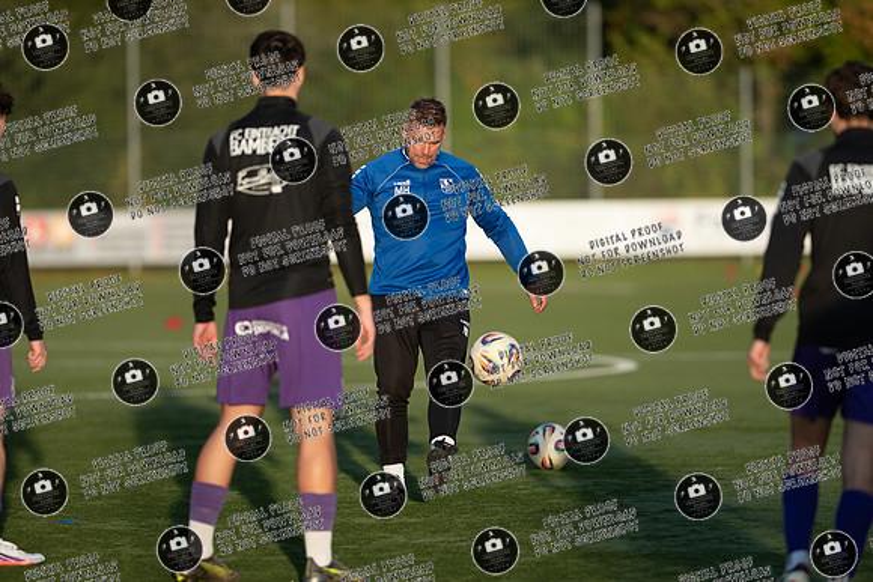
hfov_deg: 6.9
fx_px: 7276
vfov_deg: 4.6
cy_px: 291
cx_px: 436
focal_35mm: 300
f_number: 3.5
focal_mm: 300
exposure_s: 1/1250
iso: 250
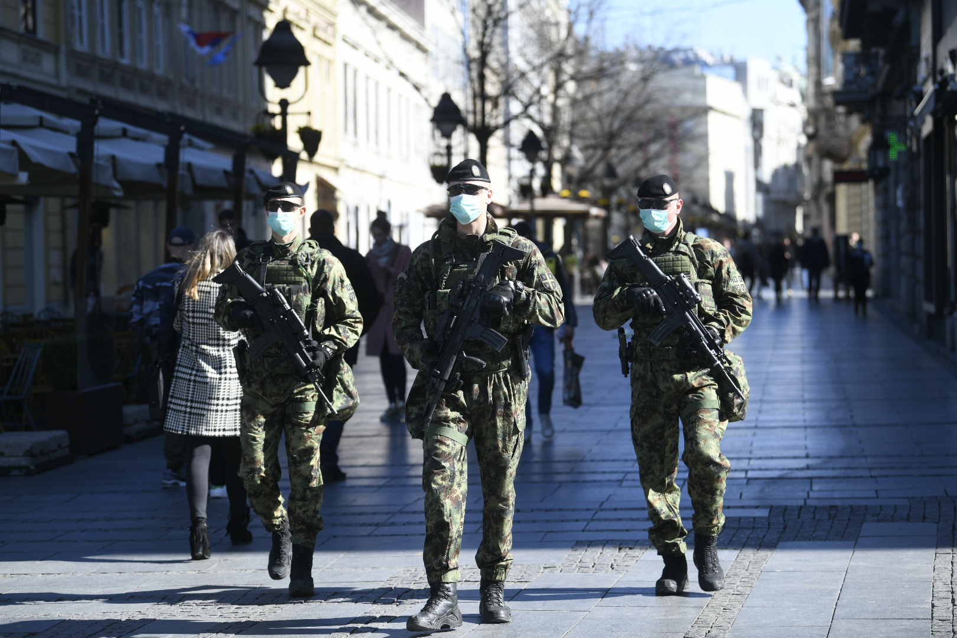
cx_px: 478
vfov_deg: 14.0
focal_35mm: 98
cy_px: 319
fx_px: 2605
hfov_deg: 20.8
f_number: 3.2
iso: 200
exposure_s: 1/1250
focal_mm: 98
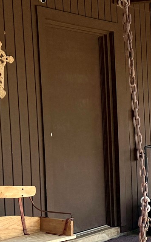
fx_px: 566
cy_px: 163
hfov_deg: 14.4
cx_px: 208
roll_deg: +2.8
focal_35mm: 86
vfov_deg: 24.0
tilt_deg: -3.4
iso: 80
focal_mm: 6.76
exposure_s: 1/4405
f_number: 1.78
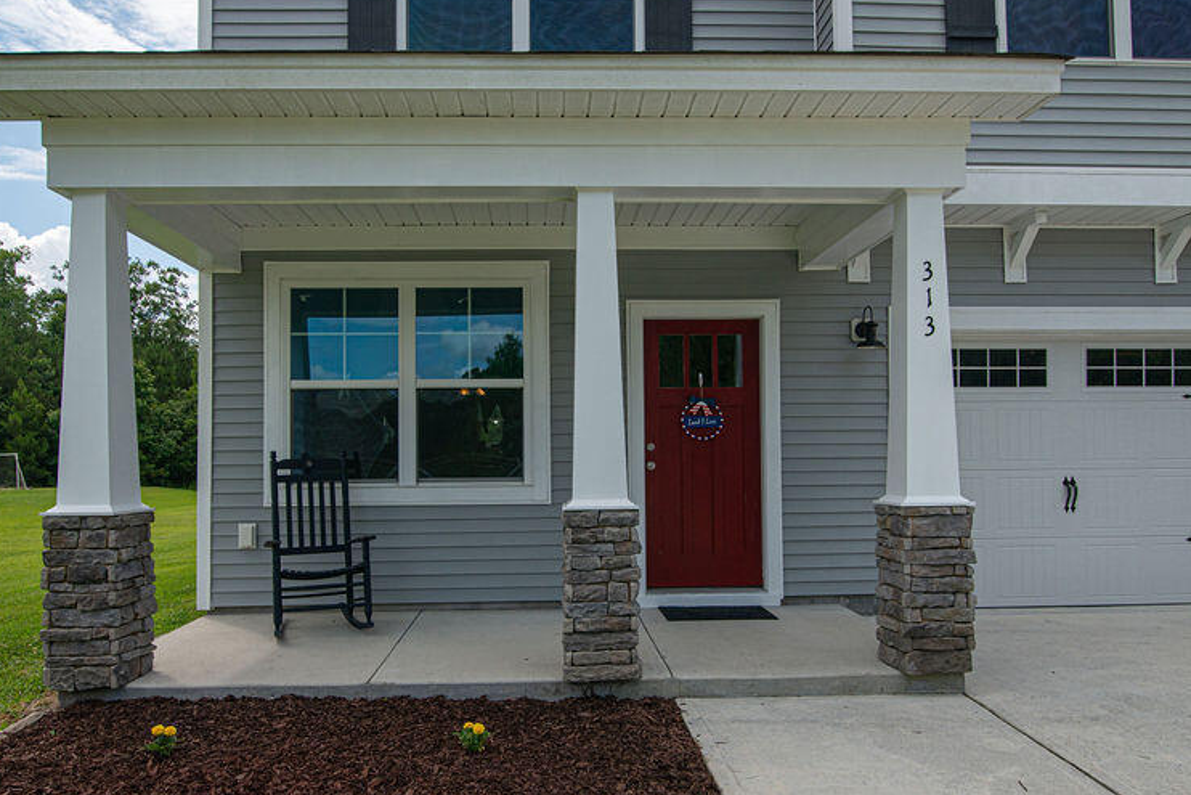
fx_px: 794
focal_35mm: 24
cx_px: 566
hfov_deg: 73.7
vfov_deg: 53.1
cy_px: 439
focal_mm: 16
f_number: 7.1
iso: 320
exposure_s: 1/1600
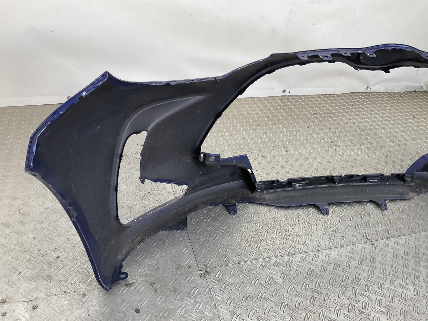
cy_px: 160
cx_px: 214
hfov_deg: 61.7
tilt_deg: -30.8
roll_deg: -7.5
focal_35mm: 29
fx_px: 359
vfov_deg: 48.2
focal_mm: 3
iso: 20
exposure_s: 1/100
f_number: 1.8
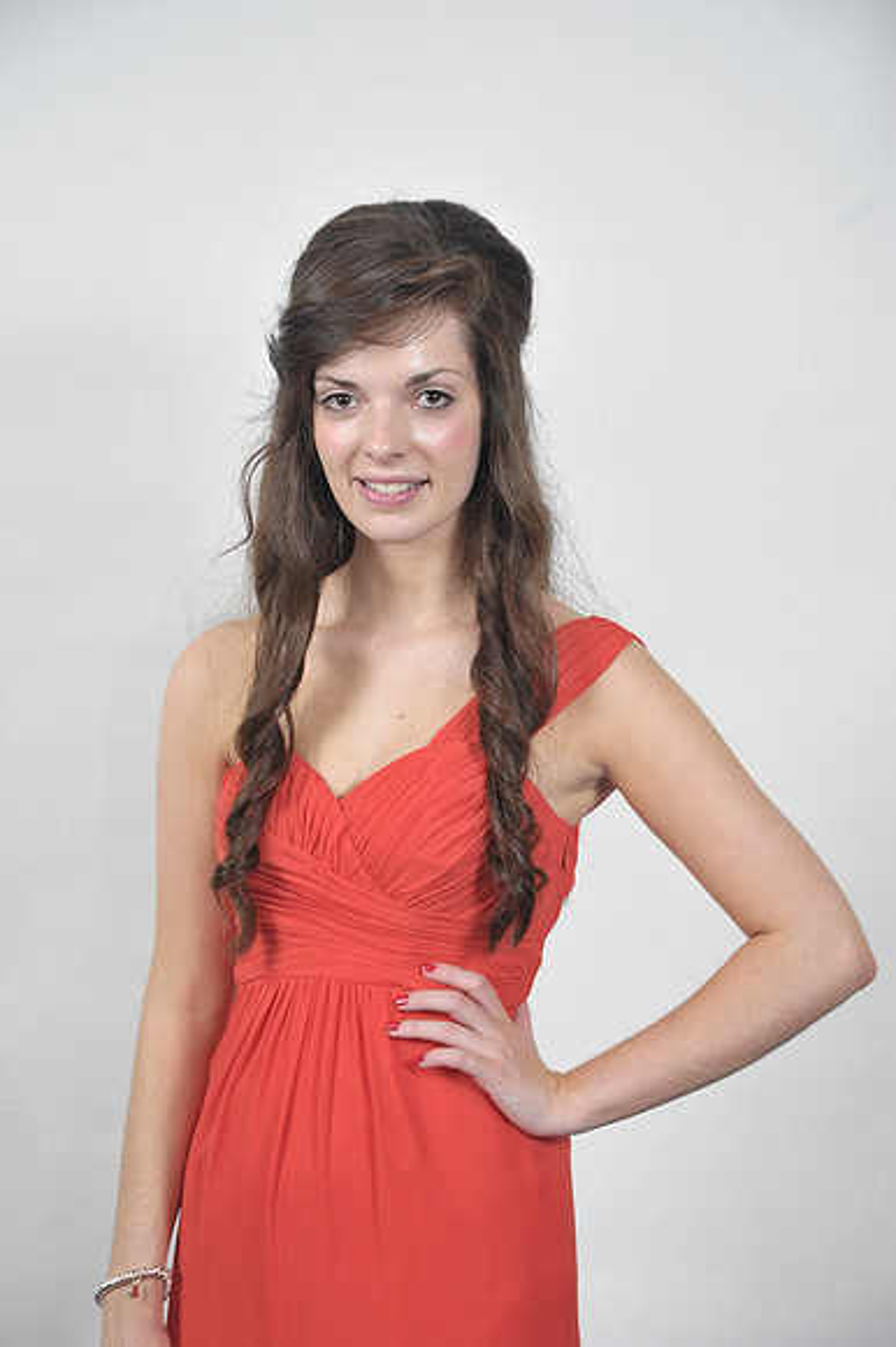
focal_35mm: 85
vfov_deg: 23.9
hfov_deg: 16.1
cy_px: 674
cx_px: 448
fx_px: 3177
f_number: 7.1
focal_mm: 85
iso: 1000
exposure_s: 1/160
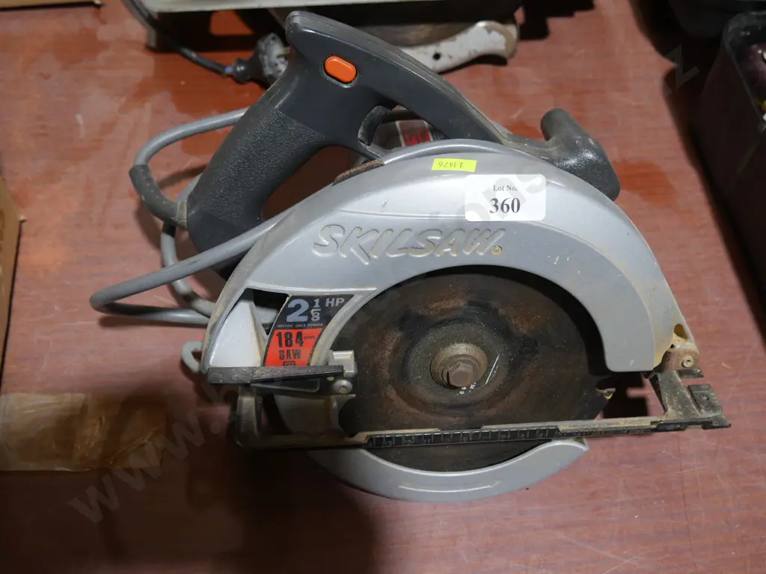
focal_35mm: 40
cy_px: 287
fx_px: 885
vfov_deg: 36.0
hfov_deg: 46.8
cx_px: 383
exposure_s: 1/60
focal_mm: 20
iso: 500
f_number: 4.4
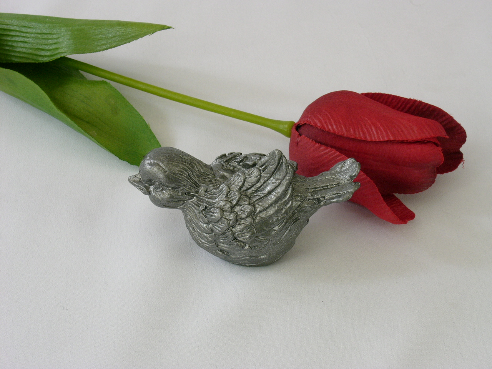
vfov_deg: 16.4
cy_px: 184
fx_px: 1279
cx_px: 246
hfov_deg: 21.8
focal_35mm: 90
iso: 100
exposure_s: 1/3.2
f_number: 9
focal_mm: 22.5
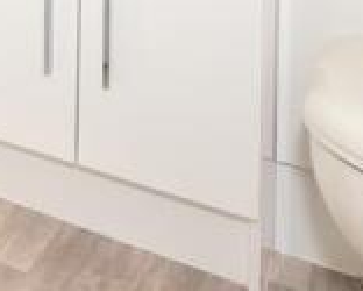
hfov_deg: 27.0
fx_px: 634
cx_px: -105
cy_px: -206
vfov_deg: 20.1
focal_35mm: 59
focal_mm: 10
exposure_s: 1/60
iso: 500
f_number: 8
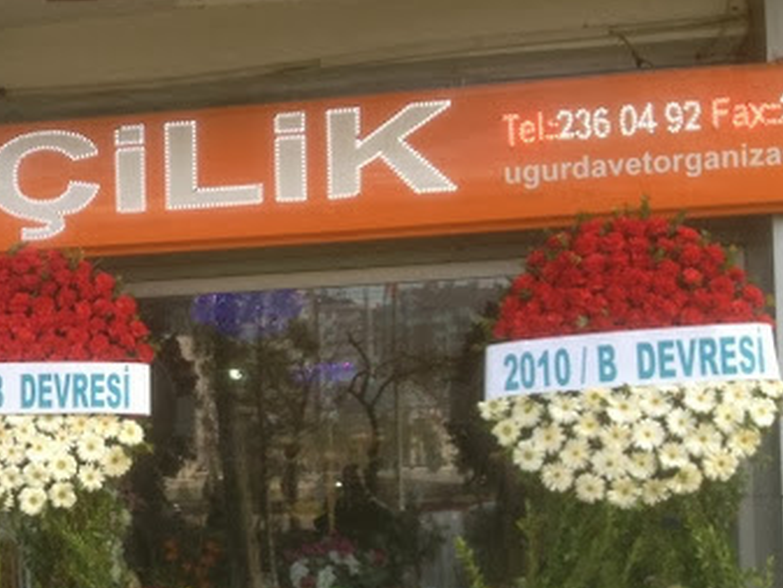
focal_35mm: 83
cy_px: 502
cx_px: -33
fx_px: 1878
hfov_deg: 22.5
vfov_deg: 17.6
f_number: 2.4
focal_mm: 4.28
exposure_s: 1/277
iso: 64
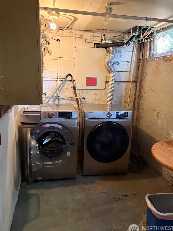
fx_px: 180
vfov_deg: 65.3
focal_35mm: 27
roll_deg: -0.3
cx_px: 89
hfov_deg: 51.3
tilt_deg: -13.8
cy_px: 117
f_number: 1.6
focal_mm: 5.96
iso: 640
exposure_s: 1/40
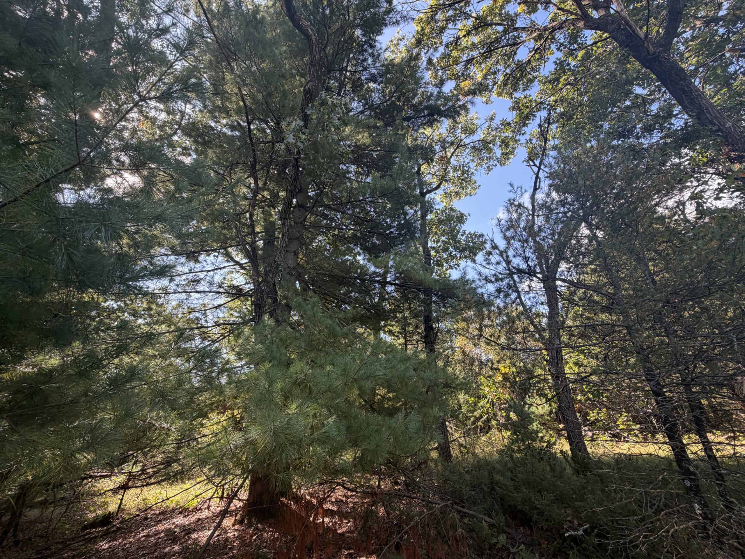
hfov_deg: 102.1
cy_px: 280
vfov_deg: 85.7
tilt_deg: +27.9
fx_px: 301
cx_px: 372
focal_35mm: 14
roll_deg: -1.3
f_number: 2.2
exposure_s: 1/135
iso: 50
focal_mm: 2.22
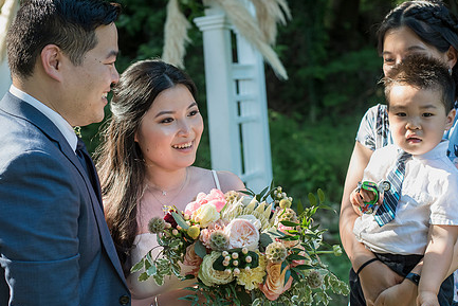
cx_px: 188
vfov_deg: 20.3
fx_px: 853
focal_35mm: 67
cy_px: 135
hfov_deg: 30.0
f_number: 4
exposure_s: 1/800
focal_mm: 50
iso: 1000
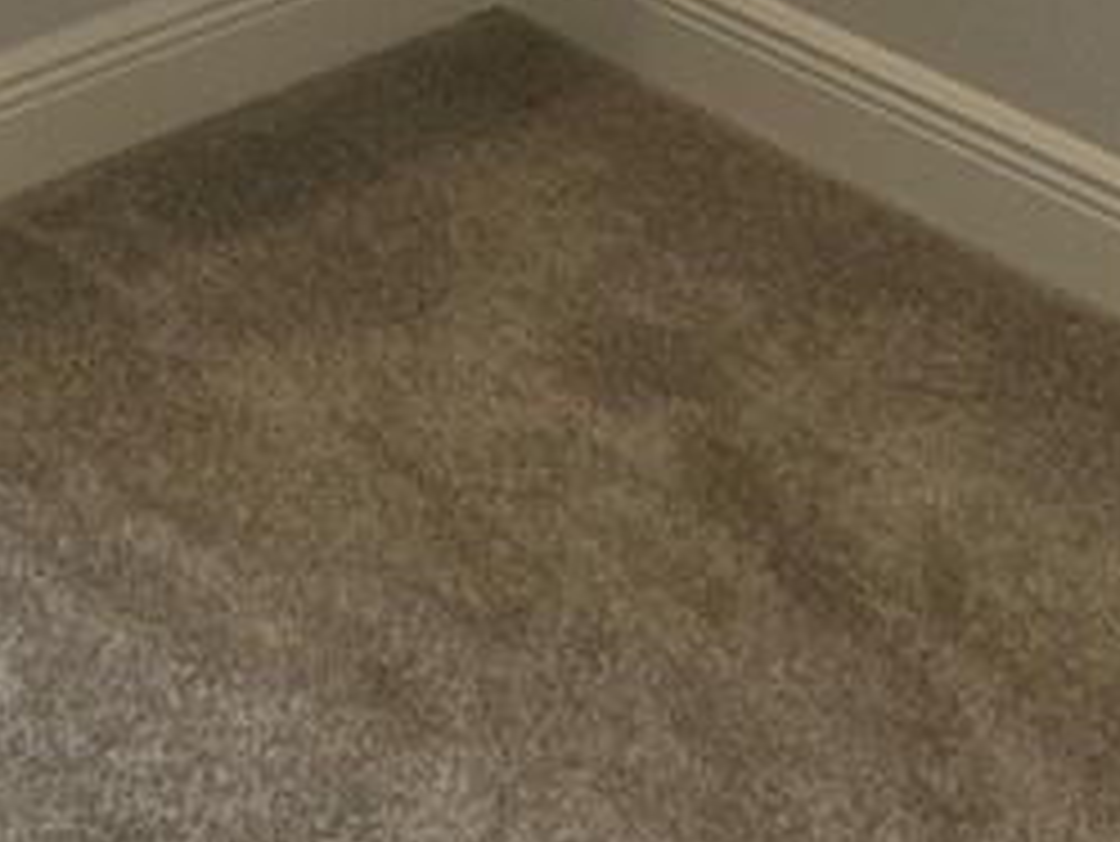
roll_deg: -0.6
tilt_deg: -0.7
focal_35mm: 90
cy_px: -1369
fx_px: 2913
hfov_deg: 19.1
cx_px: -553
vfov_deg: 12.0
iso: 80
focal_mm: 2.22
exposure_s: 1/120
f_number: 2.2
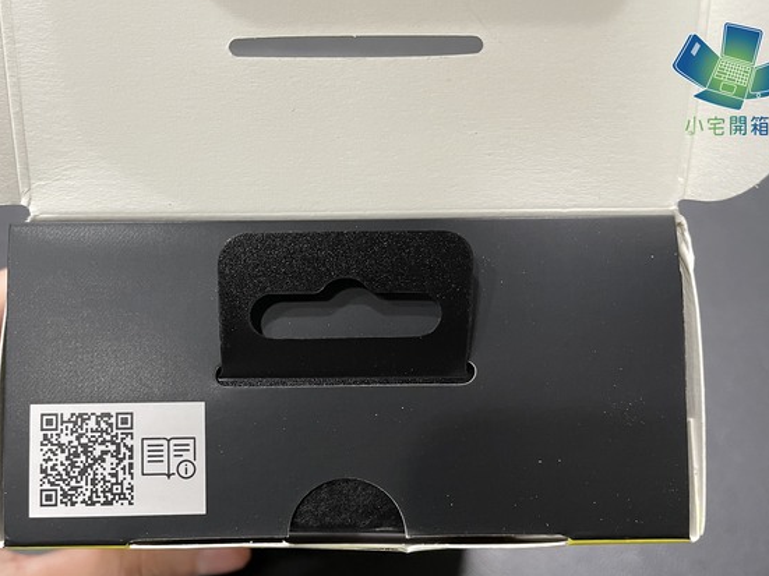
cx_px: 299
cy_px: 375
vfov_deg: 41.3
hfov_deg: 53.5
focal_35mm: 34
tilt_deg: -56.4
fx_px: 755
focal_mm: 4.2
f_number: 1.6
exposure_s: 1/59
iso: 250
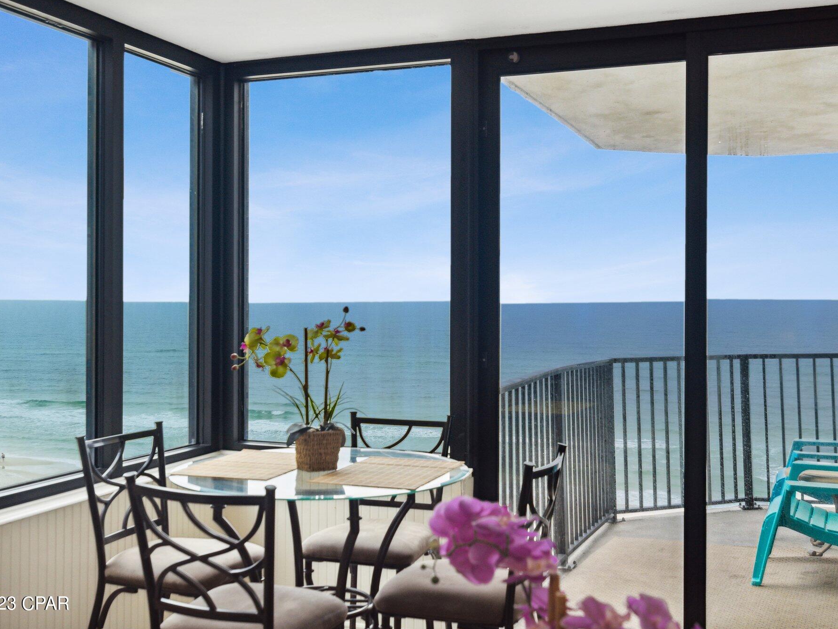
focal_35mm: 40
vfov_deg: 36.0
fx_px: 968
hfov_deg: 46.8
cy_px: 310
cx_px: 445
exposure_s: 1/1250
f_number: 4.5
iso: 500
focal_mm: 24
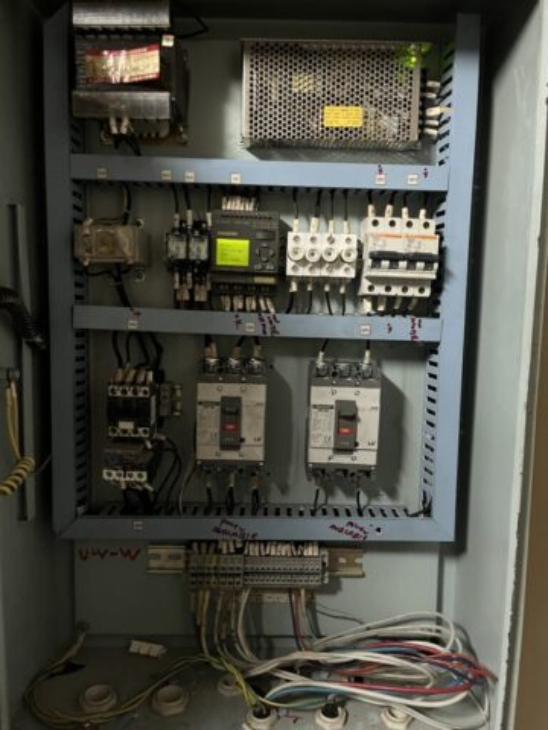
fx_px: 549
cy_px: 365
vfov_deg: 67.3
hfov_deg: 53.1
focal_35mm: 26
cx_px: 274
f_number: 1.6
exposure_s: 1/30
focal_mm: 5.1
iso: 640
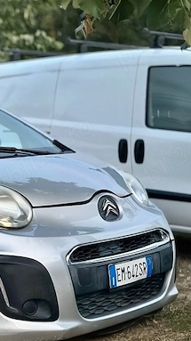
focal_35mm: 82
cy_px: 166
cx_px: -68
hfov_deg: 14.1
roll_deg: +5.8
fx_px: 739
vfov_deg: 25.9
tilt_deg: -5.5
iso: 800
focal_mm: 6.86
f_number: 1.78
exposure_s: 1/40
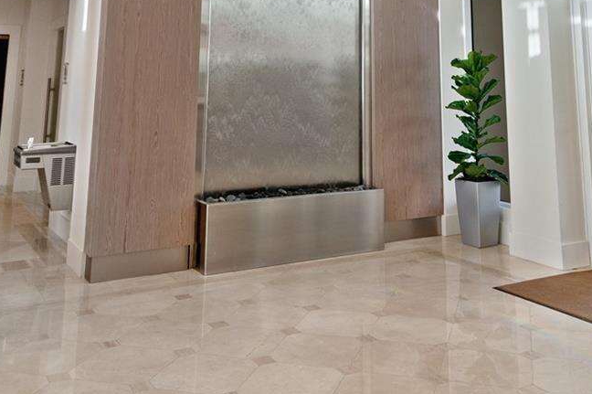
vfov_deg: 28.5
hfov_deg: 46.3
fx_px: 690
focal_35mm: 42
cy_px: -53
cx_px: 340
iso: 200
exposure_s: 1/50
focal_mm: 17
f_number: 8
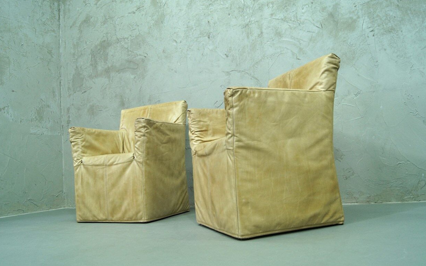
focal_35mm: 31
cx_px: 214
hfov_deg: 61.2
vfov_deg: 40.6
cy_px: 123
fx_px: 360
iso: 400
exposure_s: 1/10
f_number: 8
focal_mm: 20
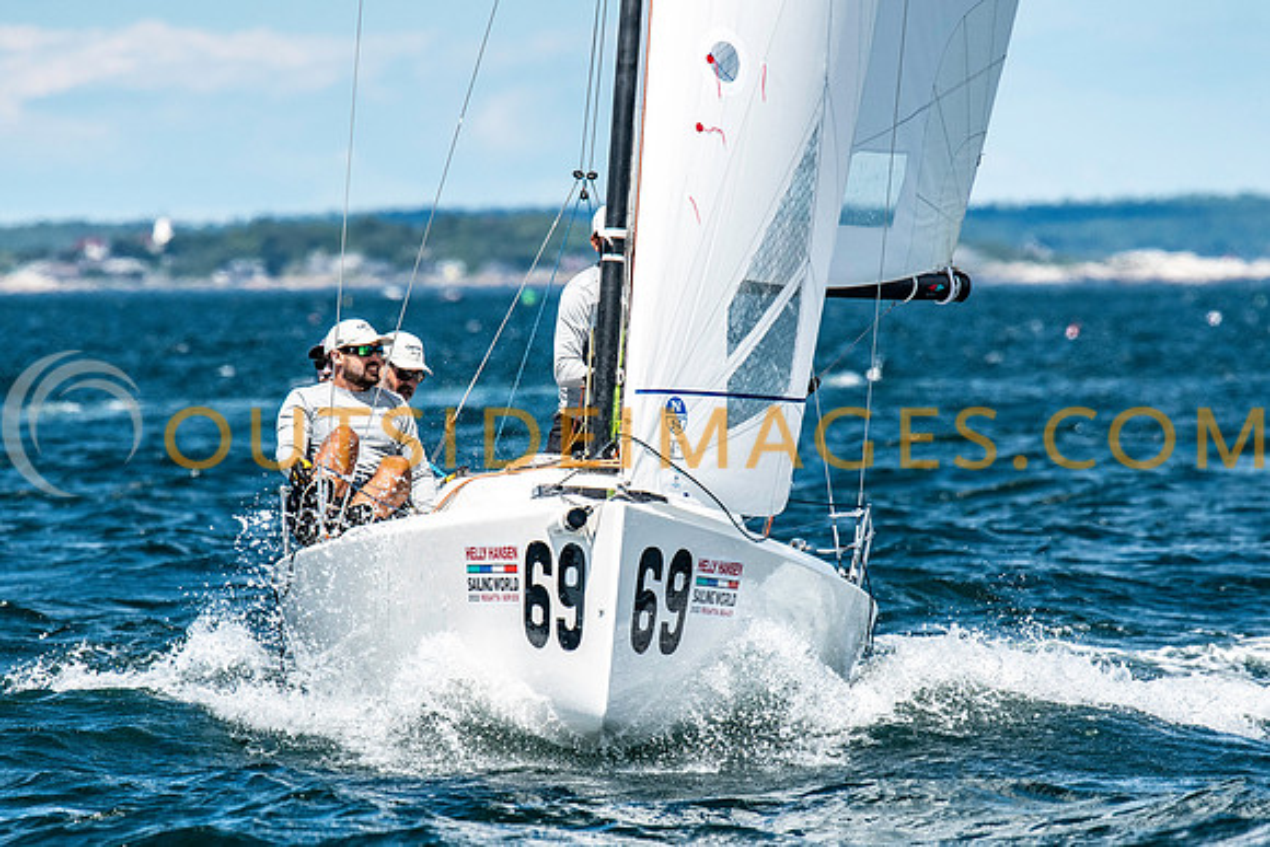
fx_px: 19918
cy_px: 523
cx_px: 634
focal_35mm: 564
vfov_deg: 2.4
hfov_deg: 3.7
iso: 500
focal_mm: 300
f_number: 5.6
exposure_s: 1/4000
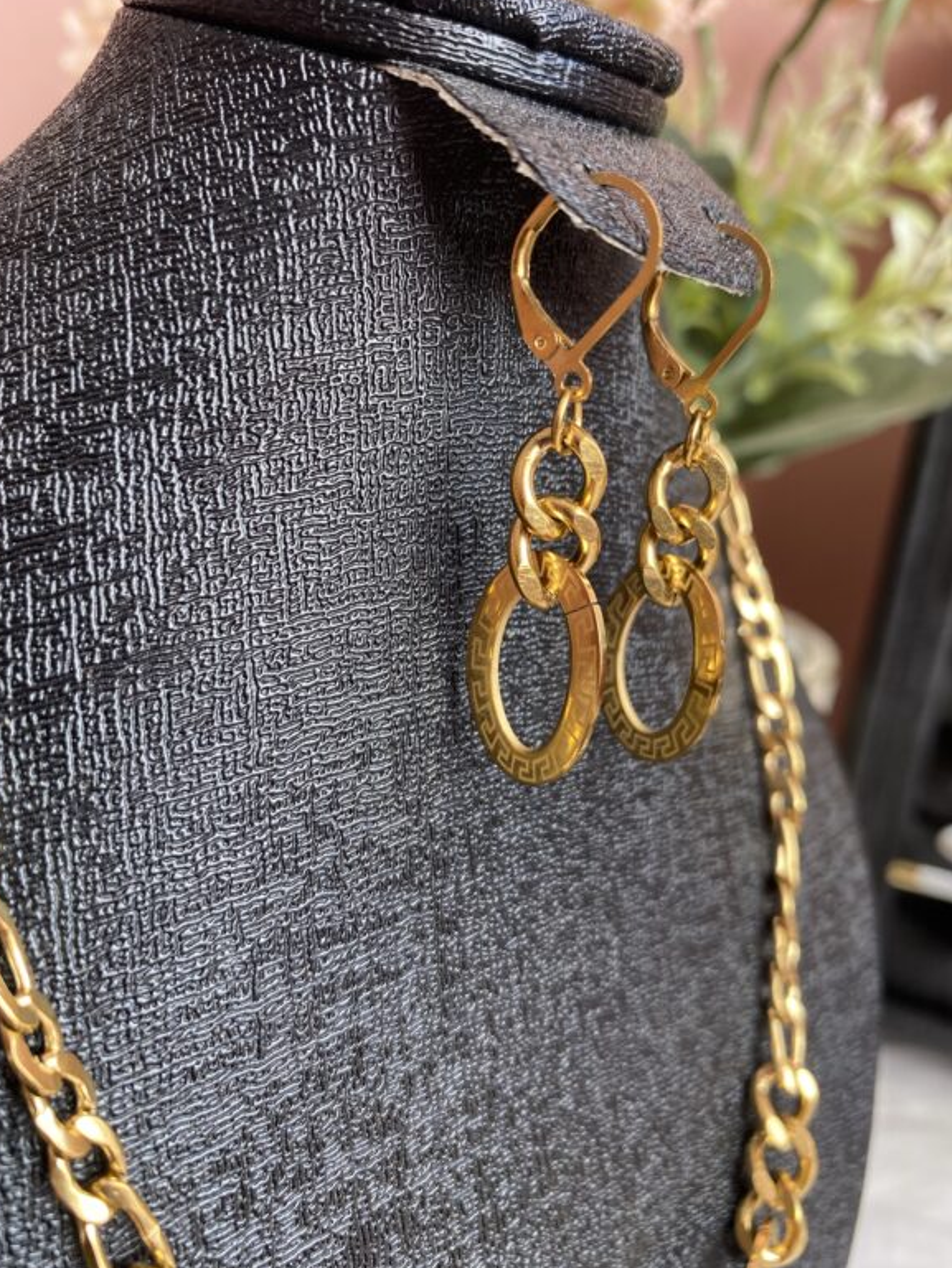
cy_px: 613
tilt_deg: -12.9
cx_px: 472
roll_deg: -7.0
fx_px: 953
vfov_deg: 67.3
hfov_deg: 53.1
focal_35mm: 26
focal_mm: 4.25
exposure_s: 1/121
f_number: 1.8
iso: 125
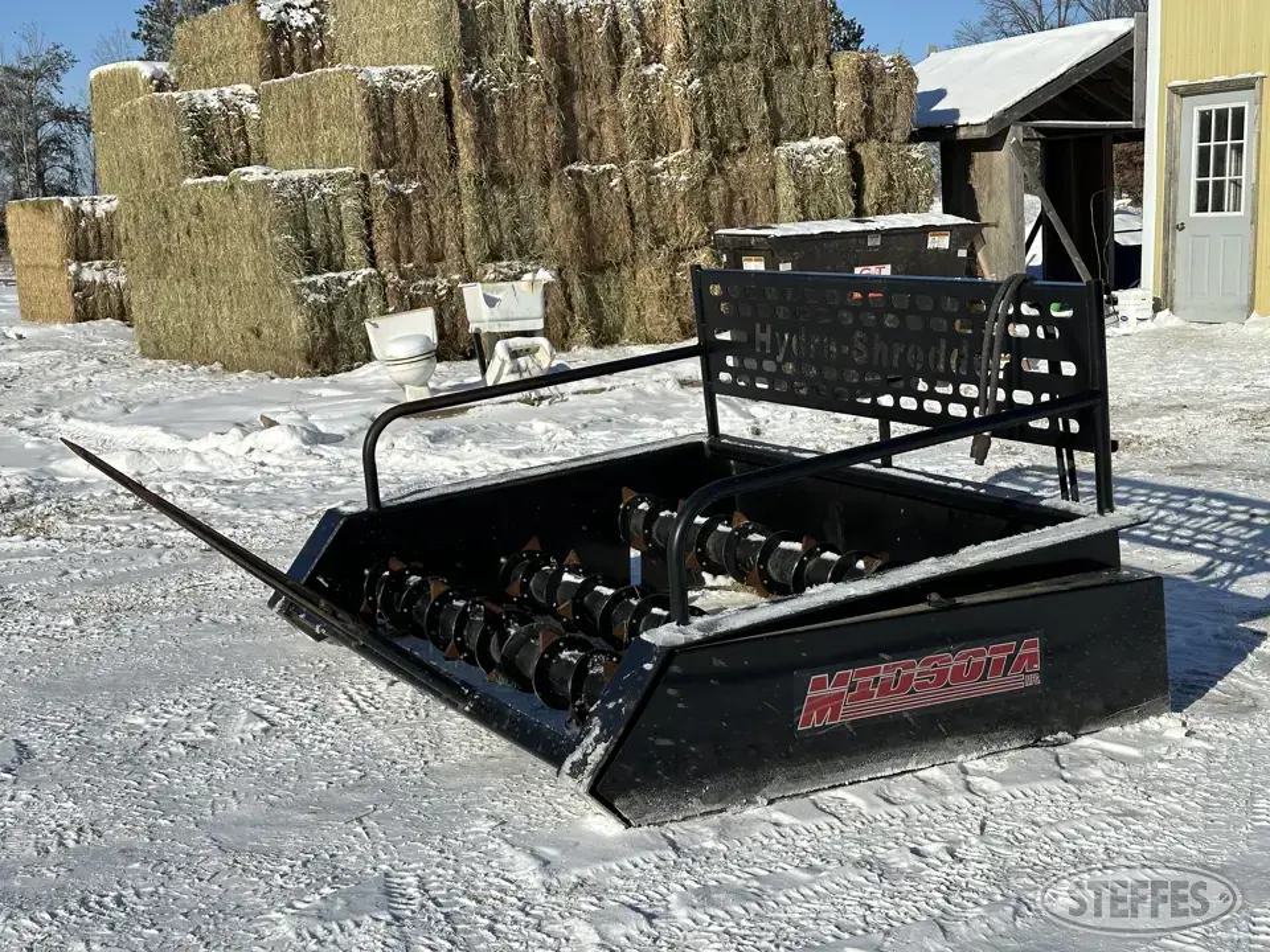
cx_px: 635
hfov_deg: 39.7
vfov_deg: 30.3
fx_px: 1761
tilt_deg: -8.2
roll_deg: +1.0
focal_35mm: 48
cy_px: 476
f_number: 1.78
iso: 64
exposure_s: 1/7634
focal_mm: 6.86
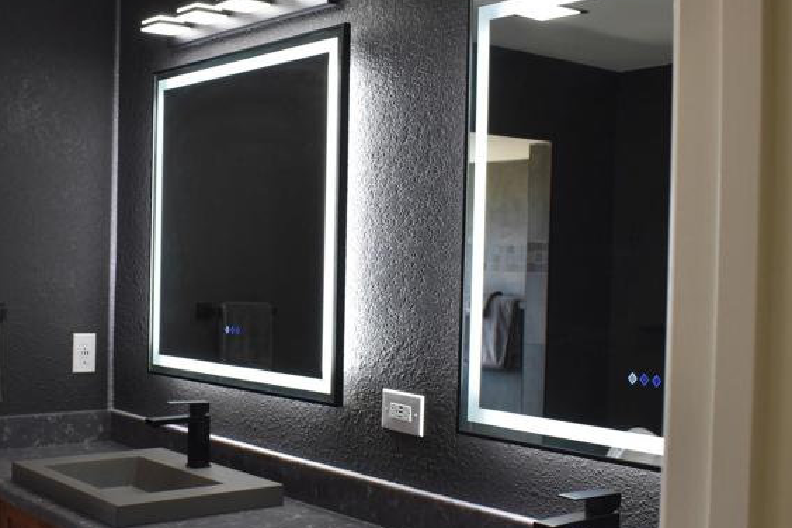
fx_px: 1078
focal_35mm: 49
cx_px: 257
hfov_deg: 39.8
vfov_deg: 27.5
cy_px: 286
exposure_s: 1/80
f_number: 4.5
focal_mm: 18
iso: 400
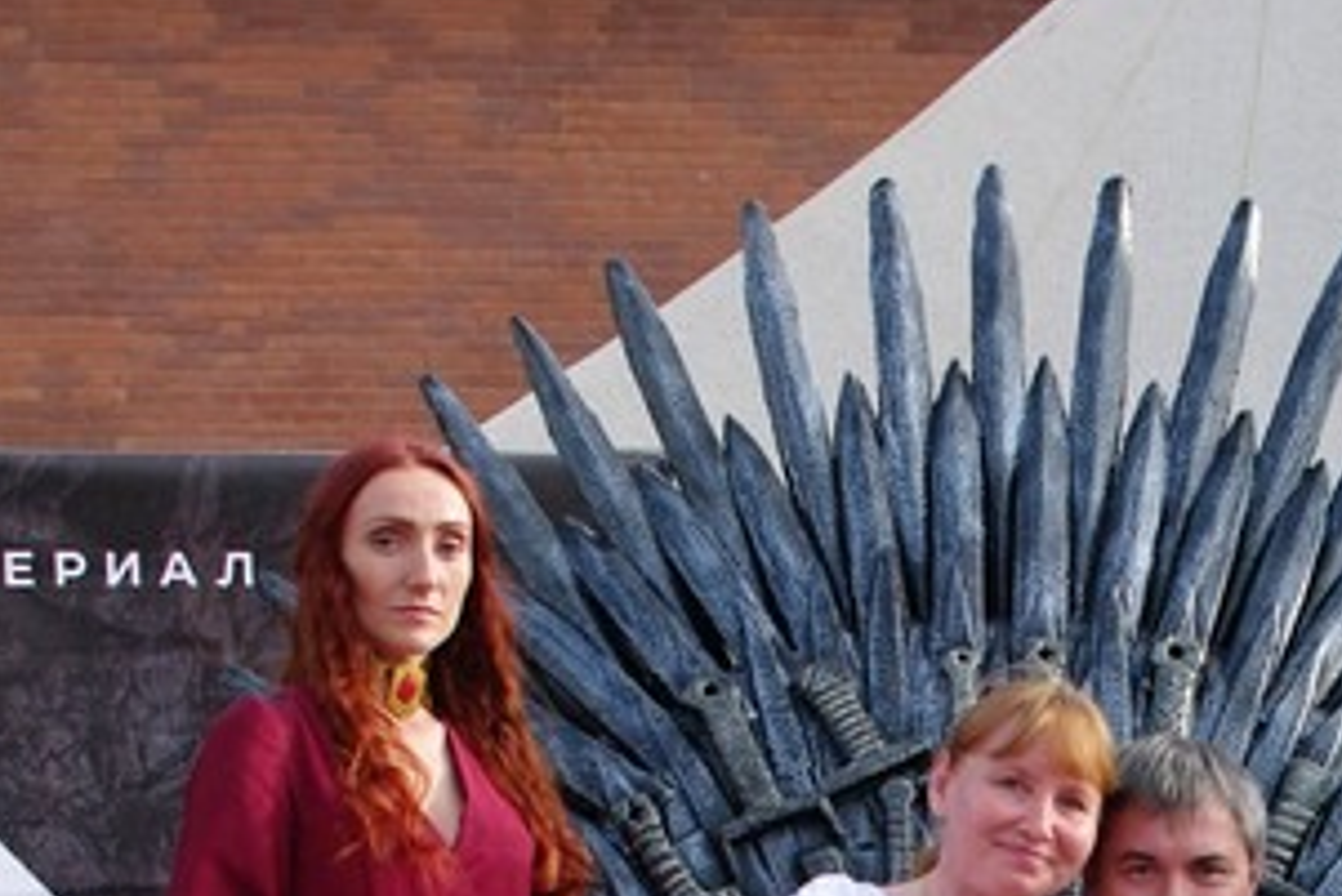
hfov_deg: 19.6
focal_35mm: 102
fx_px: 3804
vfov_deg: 12.8
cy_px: 1328
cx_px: 1226
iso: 400
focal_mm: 20
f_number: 5.6
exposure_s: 1/500
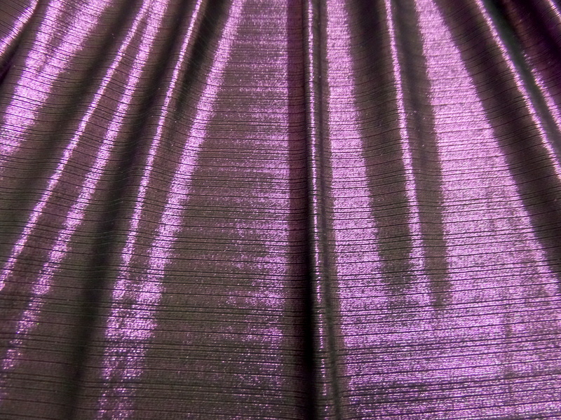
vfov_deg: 56.8
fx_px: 389
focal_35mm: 24
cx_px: 280
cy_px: 210
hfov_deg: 71.6
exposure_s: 1/20
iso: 800
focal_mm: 4
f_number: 3.2
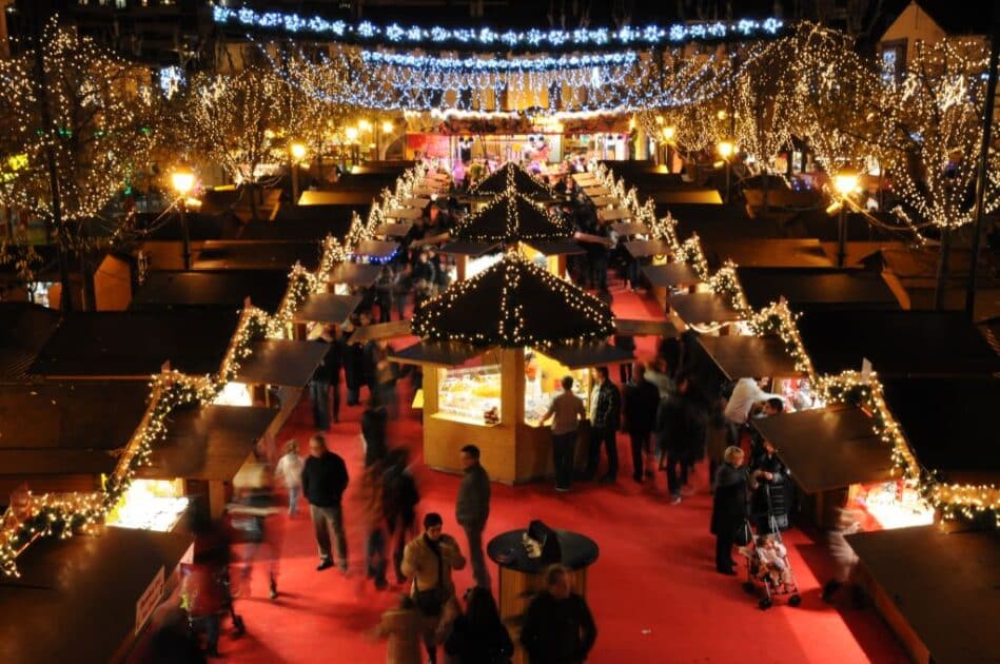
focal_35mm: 40
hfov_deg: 48.0
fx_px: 1123
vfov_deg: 32.9
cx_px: 500
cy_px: 332
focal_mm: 27
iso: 800
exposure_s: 1
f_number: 14
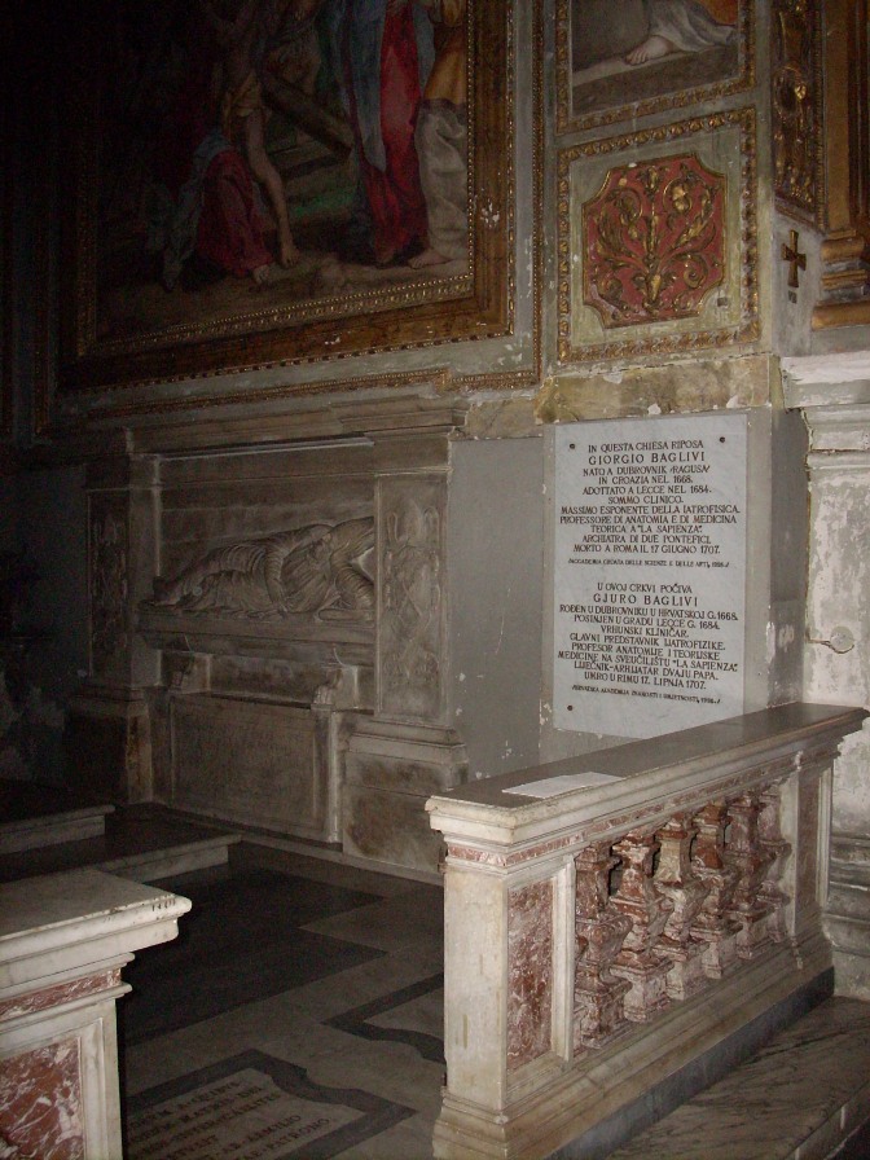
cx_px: 435
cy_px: 580
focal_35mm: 37
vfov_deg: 50.1
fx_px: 1240
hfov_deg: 38.7
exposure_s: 1/60
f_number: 2.8
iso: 400
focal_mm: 6.2
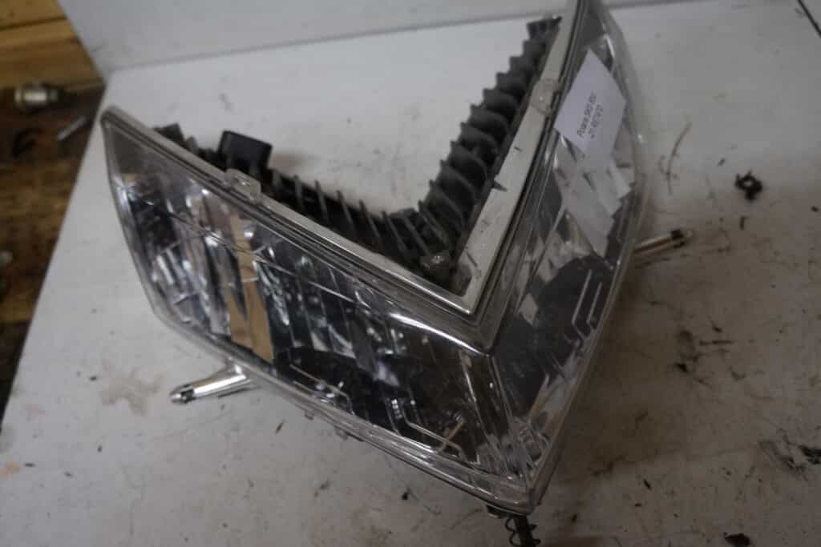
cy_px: 274
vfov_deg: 47.9
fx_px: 616
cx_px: 410
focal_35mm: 27
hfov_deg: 67.4
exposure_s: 1/60
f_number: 4
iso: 800
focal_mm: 18
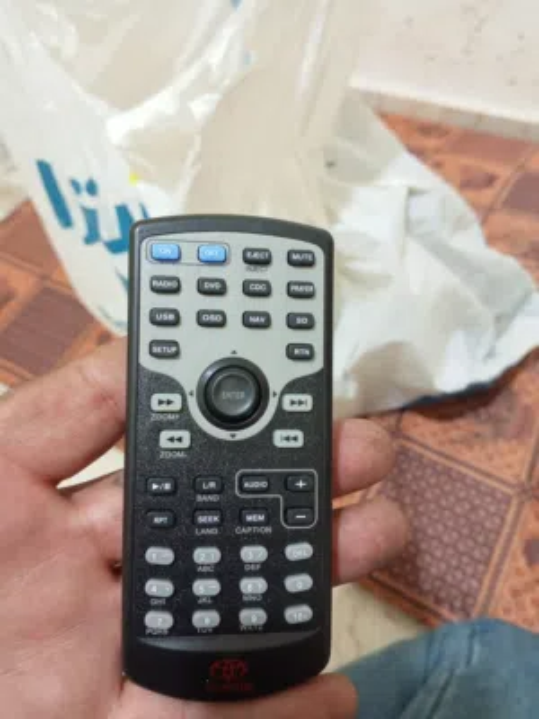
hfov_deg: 58.9
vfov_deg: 73.9
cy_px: 360
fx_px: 478
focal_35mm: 23
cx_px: 270
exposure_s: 1/25
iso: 2428
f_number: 1.6
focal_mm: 4.11
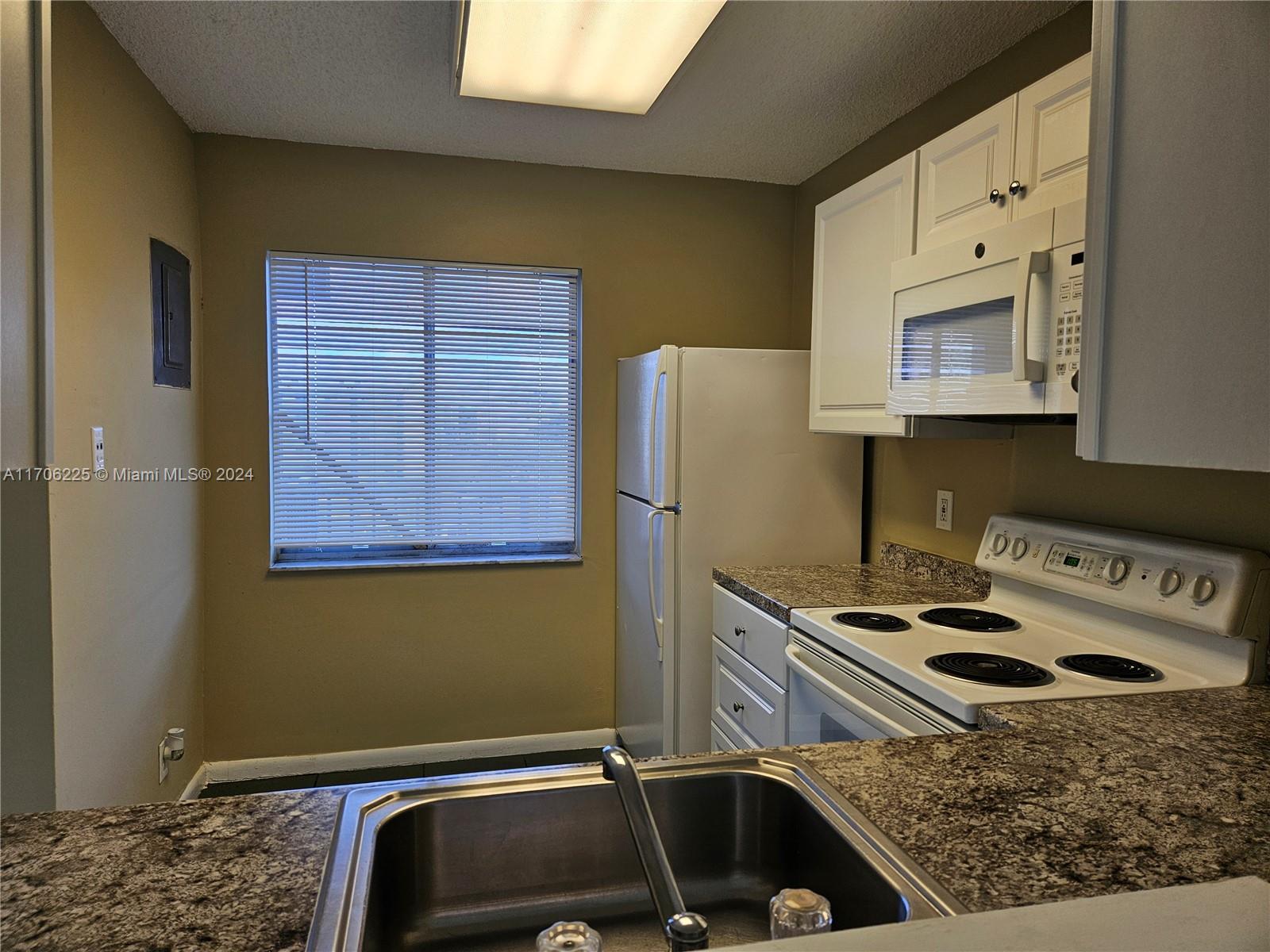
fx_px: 844
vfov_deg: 58.9
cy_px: 476
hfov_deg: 73.9
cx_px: 635
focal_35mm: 23
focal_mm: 5.4
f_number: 1.8
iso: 50
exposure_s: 1/120
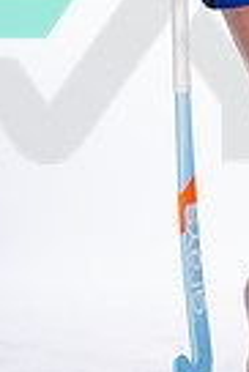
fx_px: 4170
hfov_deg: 3.4
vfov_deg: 5.1
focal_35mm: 403
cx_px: 320
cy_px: -112
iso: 800
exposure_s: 1/250
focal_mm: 122
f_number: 5.6
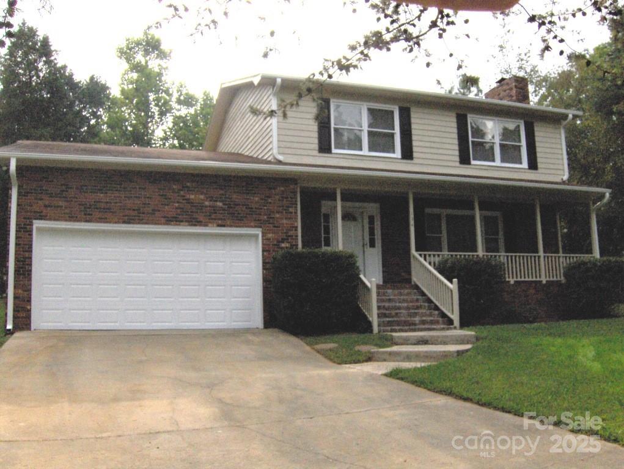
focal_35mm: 35
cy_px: 234
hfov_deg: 52.6
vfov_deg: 40.8
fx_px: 632
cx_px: 312
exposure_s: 1/2000
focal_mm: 7.5
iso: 100
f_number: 5.5
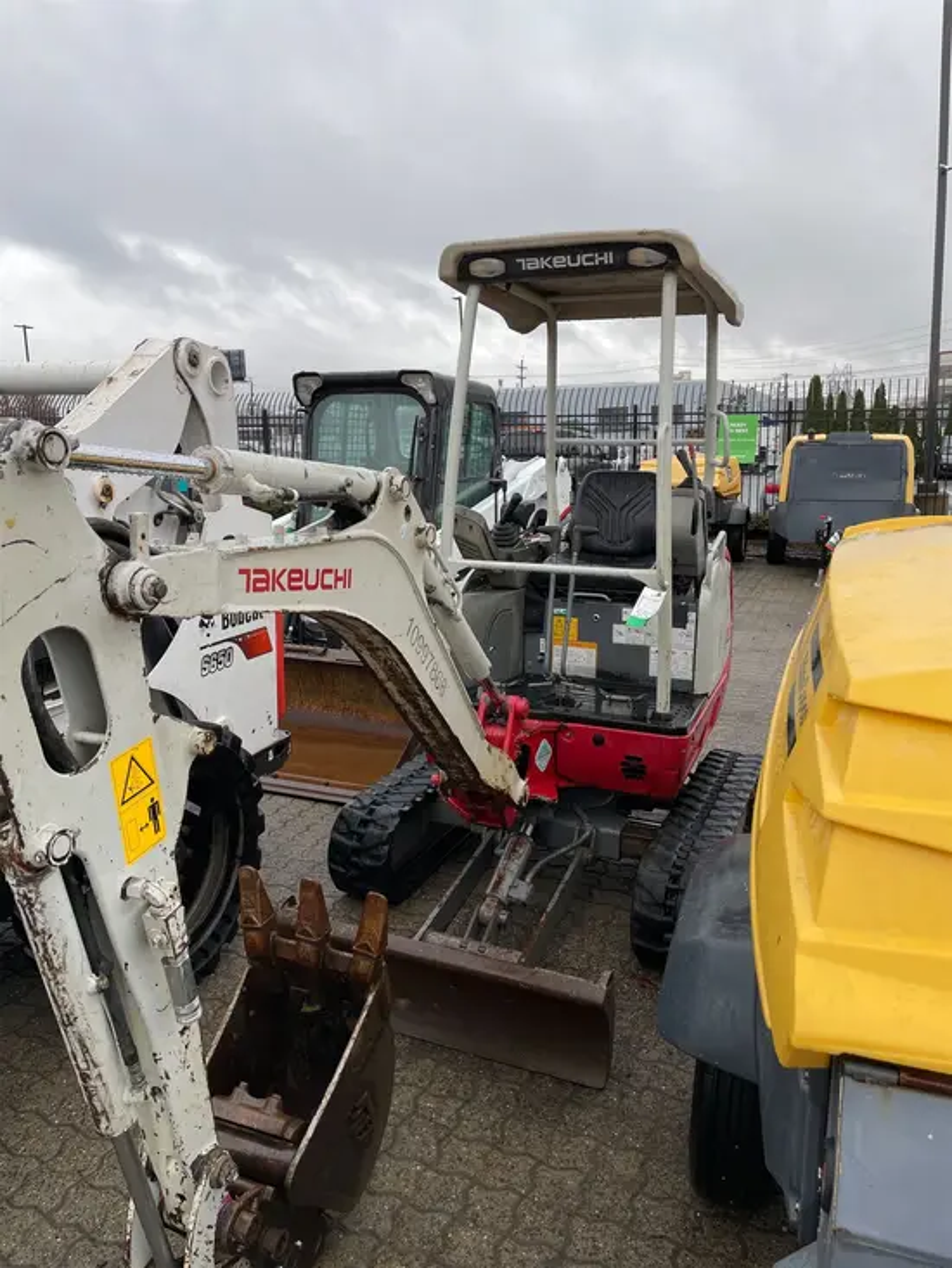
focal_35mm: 26
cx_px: 476
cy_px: 634
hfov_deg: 53.1
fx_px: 953
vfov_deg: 67.3
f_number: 1.6
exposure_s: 1/188
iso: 32
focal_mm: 4.2
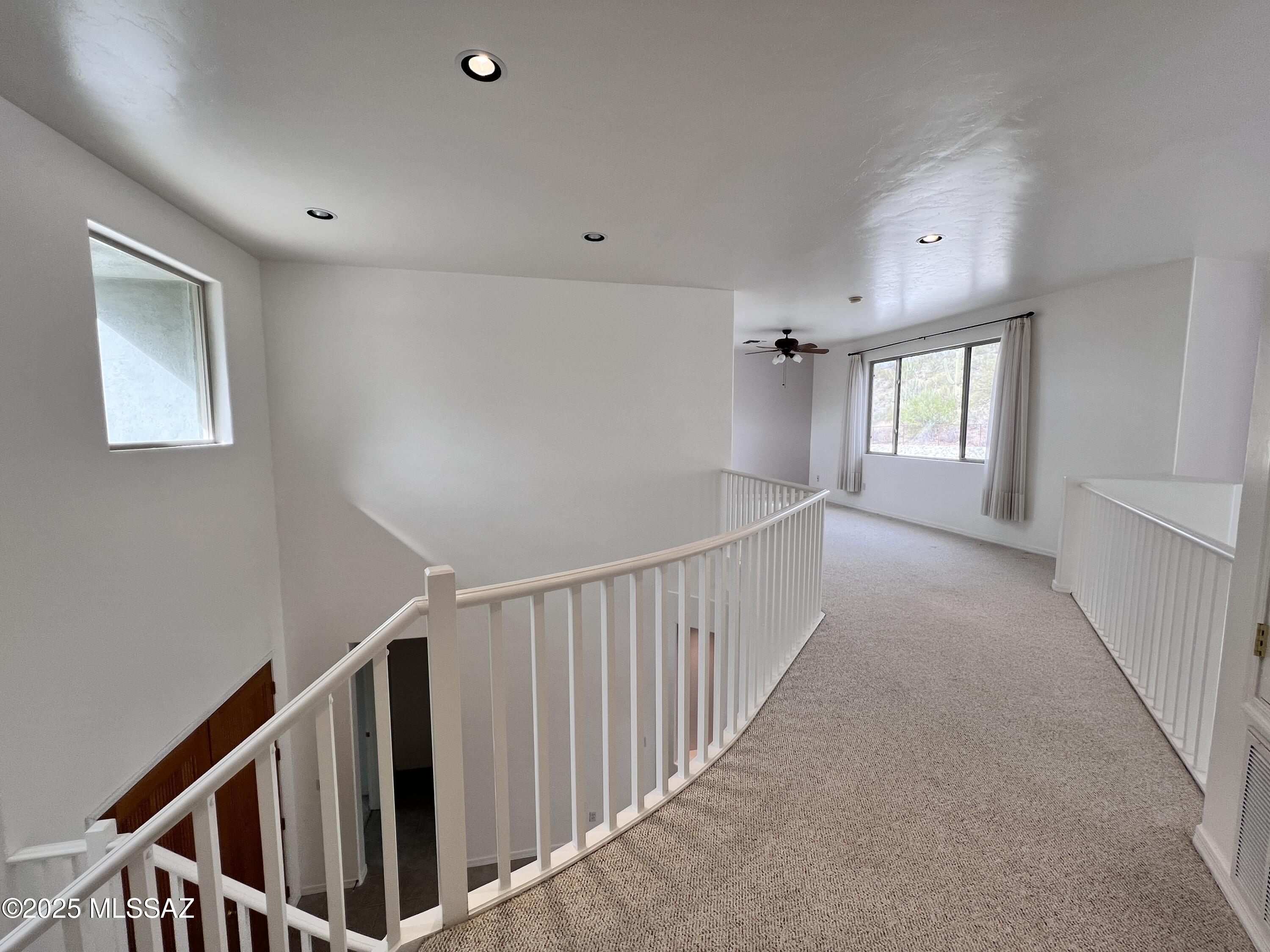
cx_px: 635
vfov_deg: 89.9
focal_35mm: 13
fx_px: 477
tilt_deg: -5.4
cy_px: 476
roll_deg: +0.1
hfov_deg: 106.2
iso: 32
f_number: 1.8
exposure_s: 1/126
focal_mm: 1.57
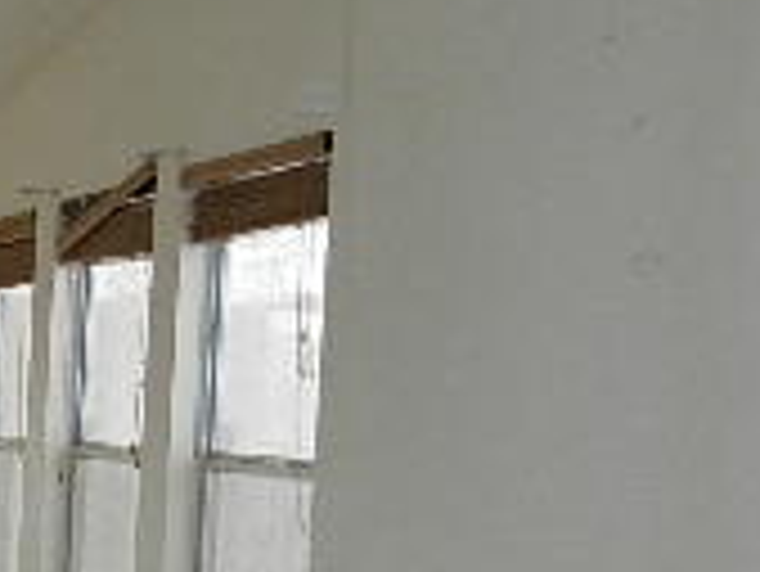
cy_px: 504
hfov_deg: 17.8
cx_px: -634
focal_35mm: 87
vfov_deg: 16.8
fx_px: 1911
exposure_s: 1/80
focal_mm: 4
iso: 160
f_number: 3.4
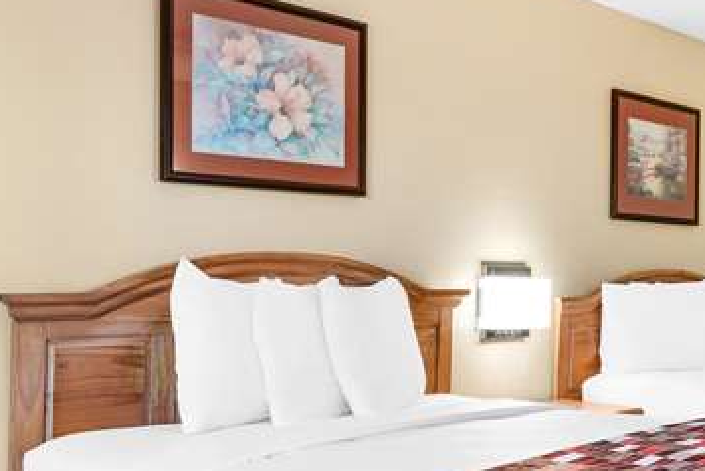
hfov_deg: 41.9
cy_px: 274
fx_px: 902
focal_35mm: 46
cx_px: 497
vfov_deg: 29.3
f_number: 4.5
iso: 100
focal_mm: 16
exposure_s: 1/2
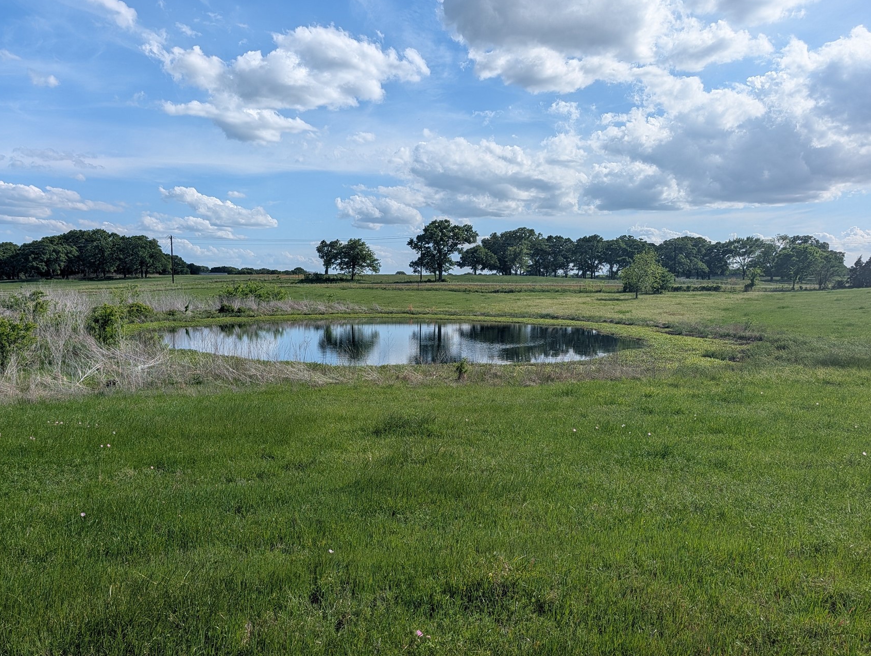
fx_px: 731
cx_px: 389
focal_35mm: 29
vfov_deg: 48.3
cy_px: 350
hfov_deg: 61.4
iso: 22
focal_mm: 6.9
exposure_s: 1/1715
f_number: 1.68
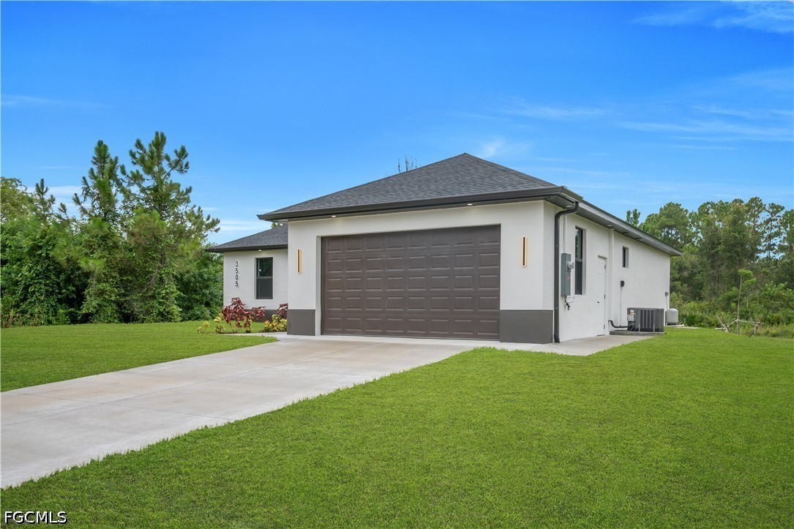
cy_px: 264
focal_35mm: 30
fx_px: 662
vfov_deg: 43.6
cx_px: 397
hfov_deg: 61.9
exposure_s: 1/250
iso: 100
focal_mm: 20
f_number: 8
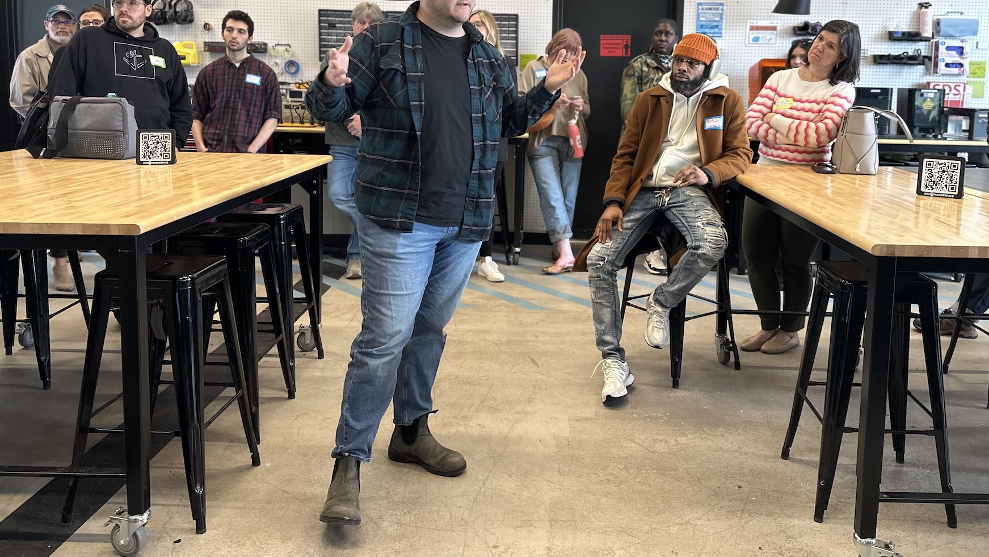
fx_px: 787
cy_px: 149
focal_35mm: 30
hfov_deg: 64.2
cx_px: 541
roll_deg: -1.6
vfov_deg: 38.1
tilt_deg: -4.9
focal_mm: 6.86
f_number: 1.78
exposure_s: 1/121
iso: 200
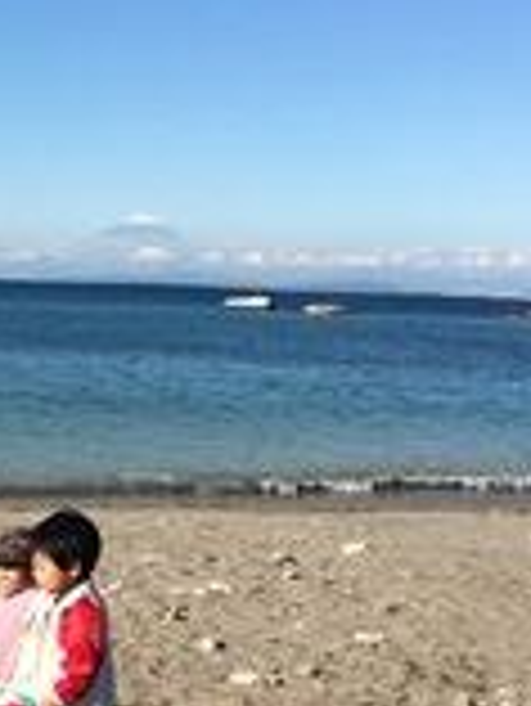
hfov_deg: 19.0
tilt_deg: -2.9
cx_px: -72
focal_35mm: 74
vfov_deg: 26.3
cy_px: 319
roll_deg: -1.0
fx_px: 1511
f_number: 2.2
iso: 32
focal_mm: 4.15
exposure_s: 1/2564
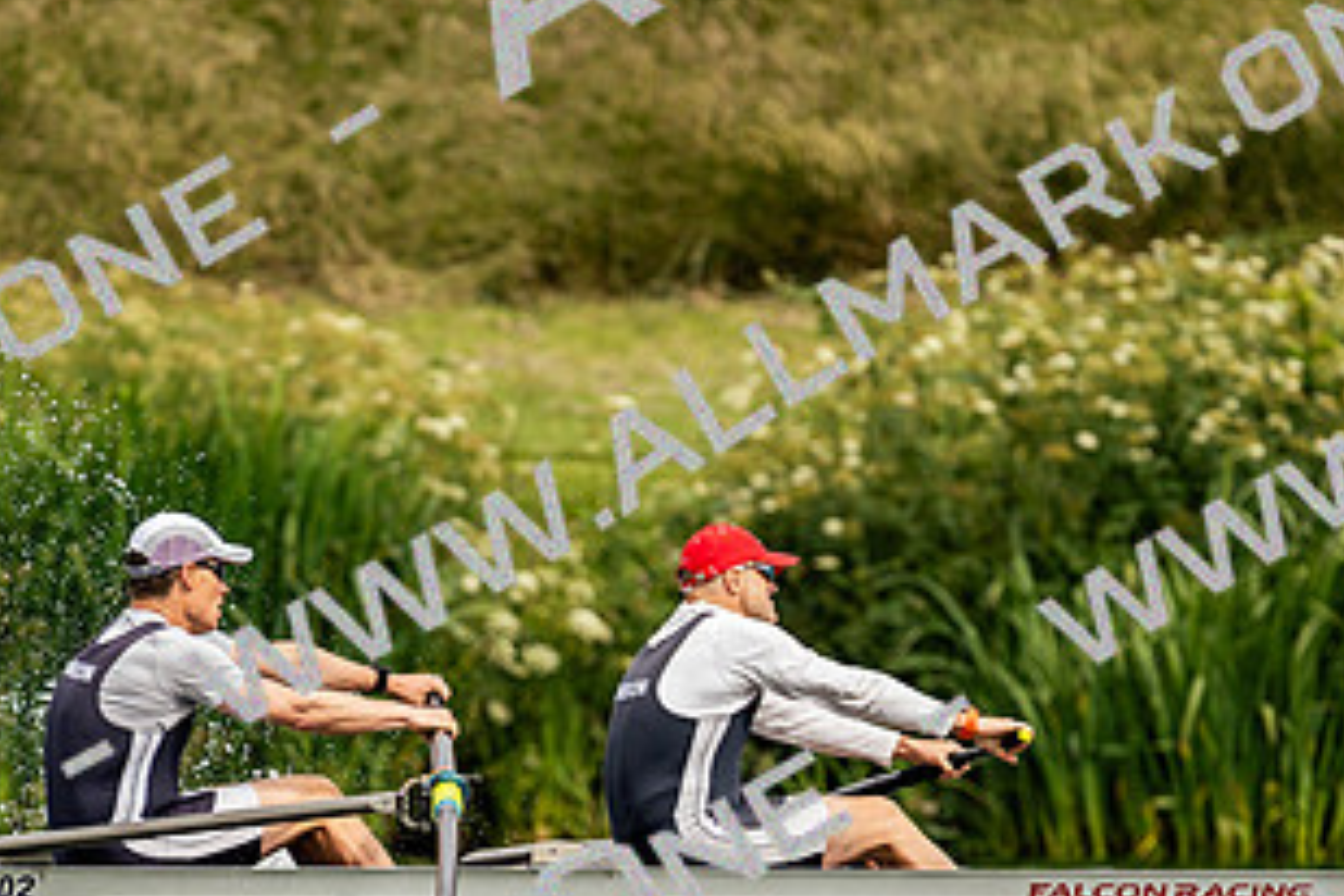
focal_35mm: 1128
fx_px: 42109
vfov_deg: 1.2
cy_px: 737
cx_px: 722
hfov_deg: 1.8
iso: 320
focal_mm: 600
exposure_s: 1/2000
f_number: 6.3
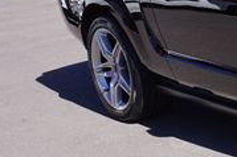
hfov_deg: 15.7
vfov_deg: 12.1
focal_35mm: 113
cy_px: 37
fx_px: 742
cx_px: 414
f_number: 11
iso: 100
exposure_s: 1/80
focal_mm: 21
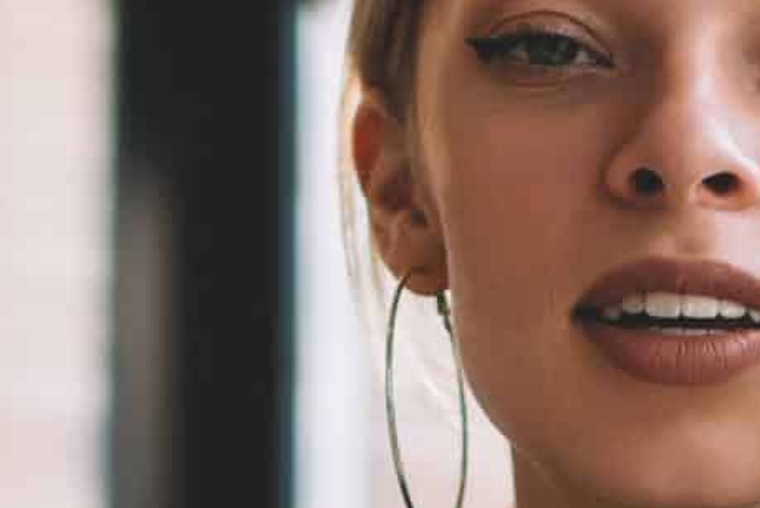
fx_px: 4120
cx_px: 596
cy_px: 909
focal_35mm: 195
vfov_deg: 6.9
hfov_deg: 10.5
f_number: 2
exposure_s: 1/200
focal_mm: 35
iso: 100
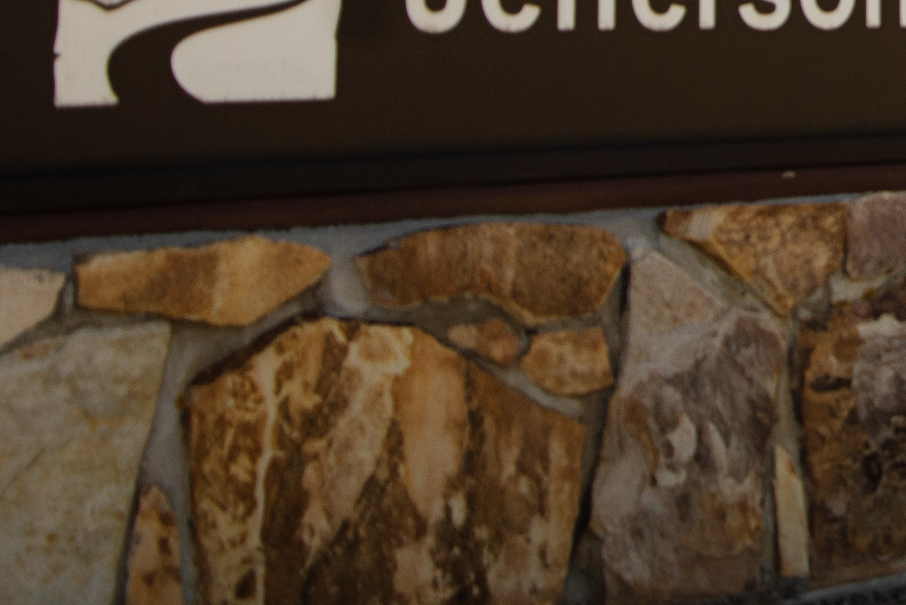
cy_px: -385
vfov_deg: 10.4
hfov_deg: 15.2
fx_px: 3172
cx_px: 1295
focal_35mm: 126
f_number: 4
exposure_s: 1/3200
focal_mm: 31
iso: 320
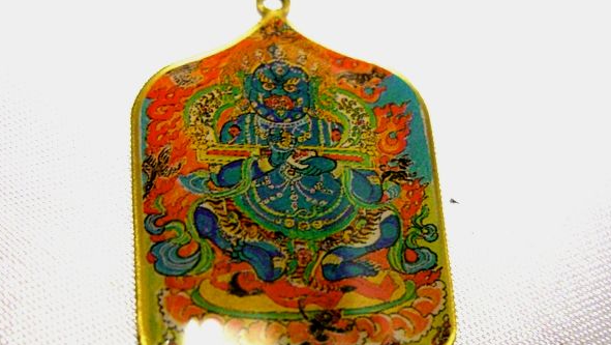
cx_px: 303
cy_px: 182
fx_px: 681
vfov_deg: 28.4
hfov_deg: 48.3
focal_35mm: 42
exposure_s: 1/60
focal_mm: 7.9
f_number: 2.8
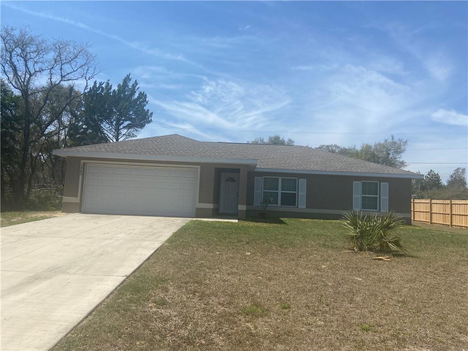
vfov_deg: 53.1
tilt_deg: +3.8
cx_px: 234
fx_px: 352
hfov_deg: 67.3
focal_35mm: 26
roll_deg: -2.8
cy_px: 176
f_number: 1.8
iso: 32
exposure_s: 1/3731
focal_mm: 4.25
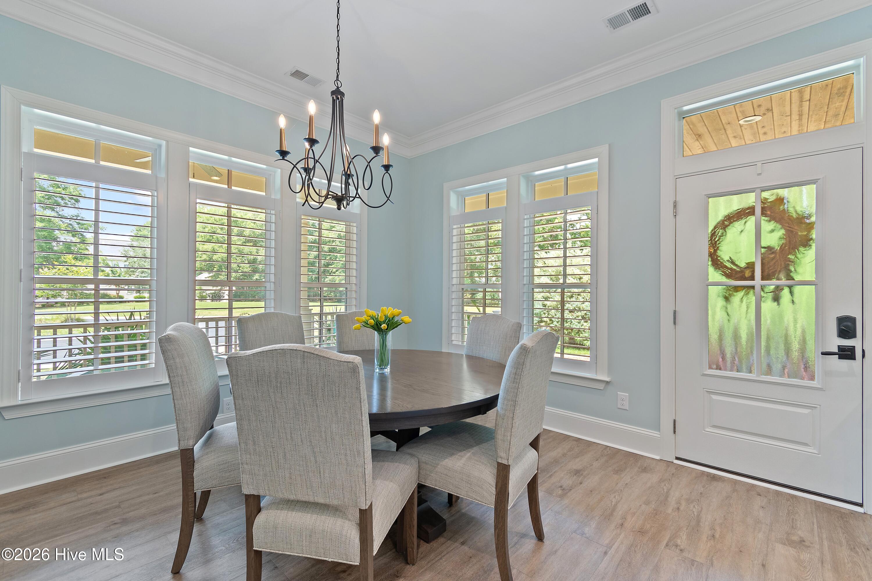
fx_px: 363
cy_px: 290
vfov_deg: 77.3
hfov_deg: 100.4
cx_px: 436
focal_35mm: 15
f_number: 4.5
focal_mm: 10
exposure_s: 1/8
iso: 100
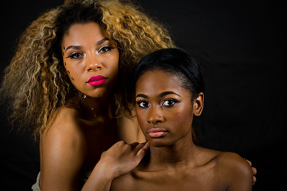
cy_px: 96
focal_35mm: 135
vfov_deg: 10.1
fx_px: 1076
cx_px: 144
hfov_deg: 15.2
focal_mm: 135
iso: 200
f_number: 5.6
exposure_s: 1/125
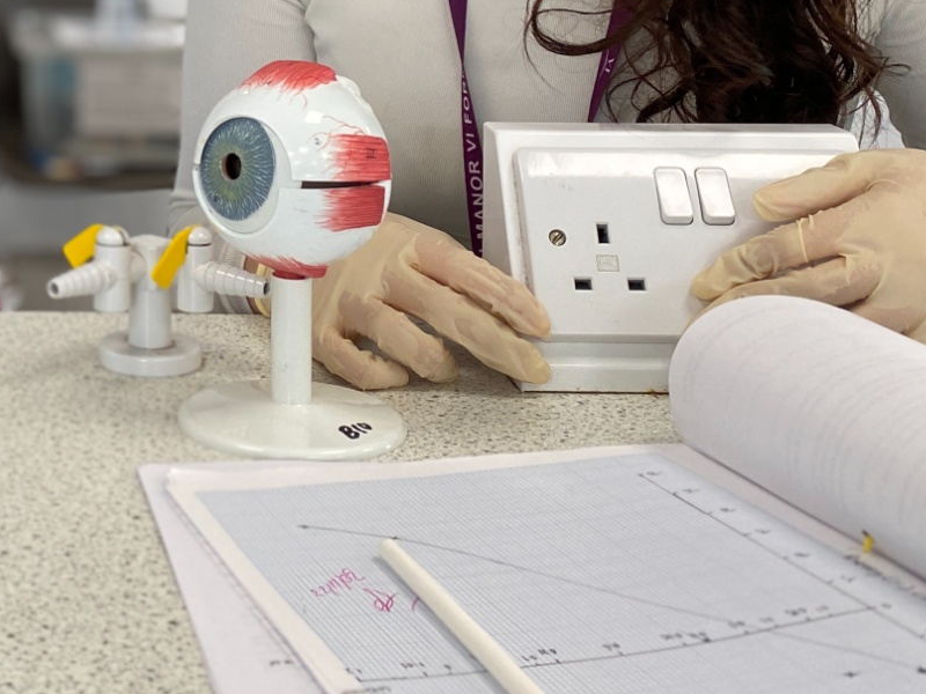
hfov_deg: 27.9
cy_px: -56
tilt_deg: -2.6
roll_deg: +0.3
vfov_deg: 21.5
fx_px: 1739
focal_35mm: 65
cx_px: -17
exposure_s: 1/100
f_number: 1.8
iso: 100
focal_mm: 4.25
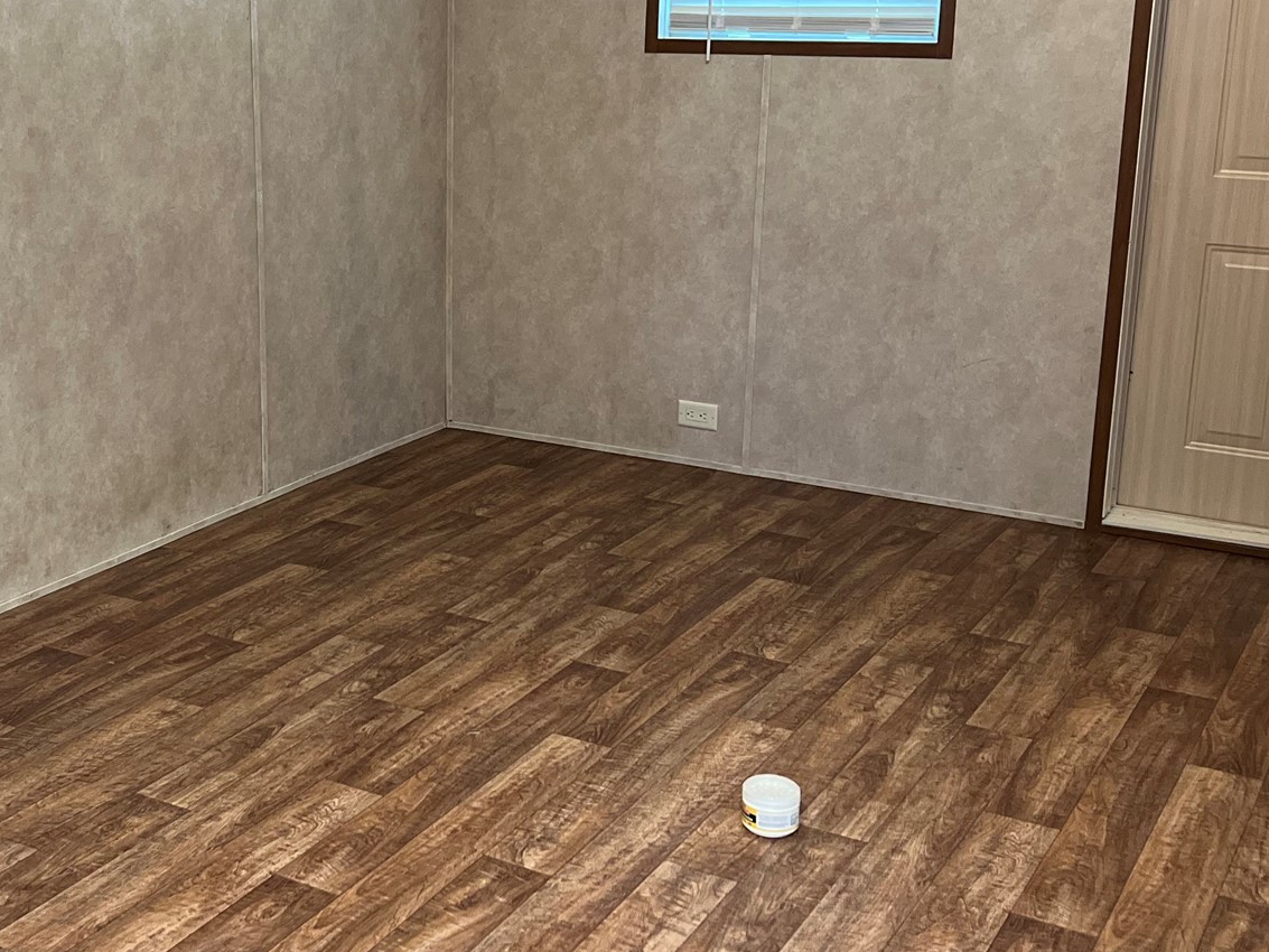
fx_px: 1723
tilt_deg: -13.0
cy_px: 368
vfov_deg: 30.8
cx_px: 404
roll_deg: +0.9
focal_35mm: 47
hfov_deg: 39.9
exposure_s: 1/60
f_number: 1.5
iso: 500
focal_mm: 5.7
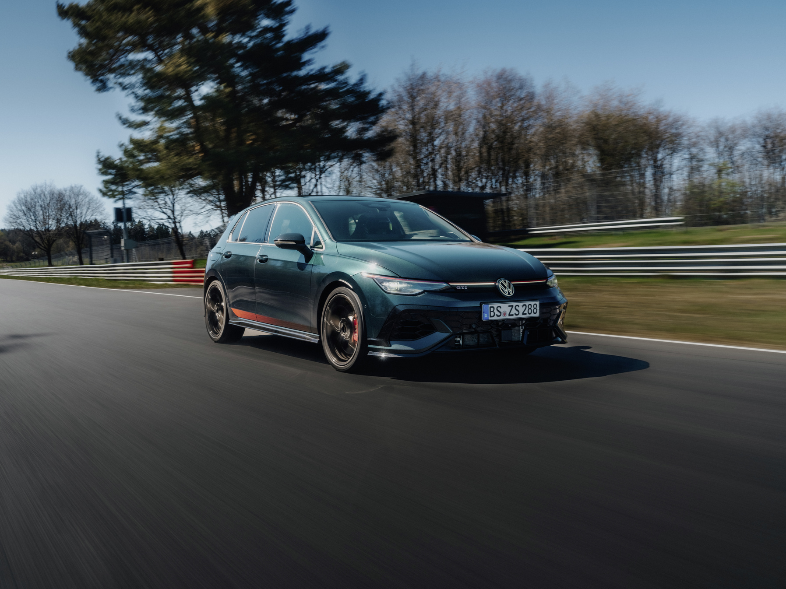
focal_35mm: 39
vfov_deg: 36.8
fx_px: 885
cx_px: 393
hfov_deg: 47.9
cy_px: 294
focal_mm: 49
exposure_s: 1/40
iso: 800
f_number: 14
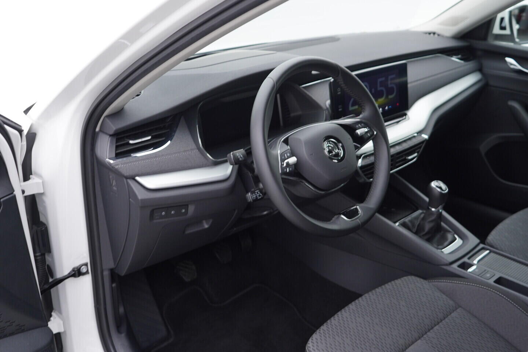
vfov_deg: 36.9
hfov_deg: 53.1
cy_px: 176
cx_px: 264
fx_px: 528
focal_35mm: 36
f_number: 2.8
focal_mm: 24
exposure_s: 1/40
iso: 125
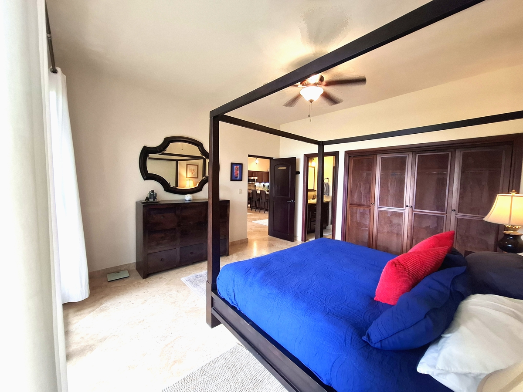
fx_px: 196
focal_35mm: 13
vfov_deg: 89.9
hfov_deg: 106.2
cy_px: 196
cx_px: 262
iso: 125
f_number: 2.2
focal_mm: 1.74
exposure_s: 1/40
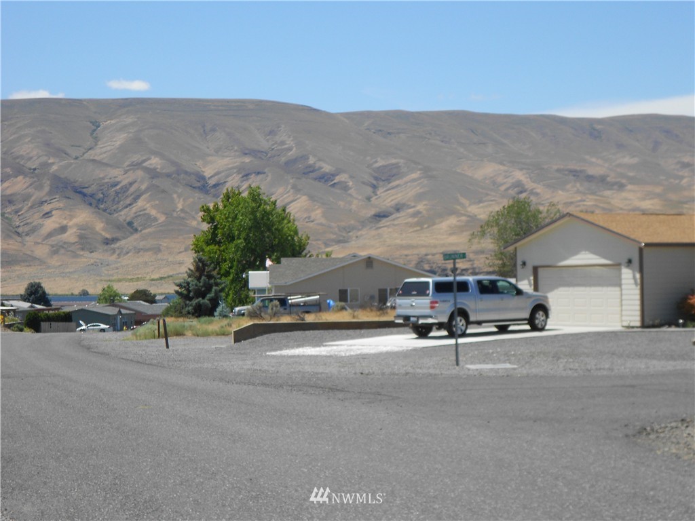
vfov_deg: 17.2
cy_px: 260
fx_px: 1727
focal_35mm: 86
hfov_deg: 22.8
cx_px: 348
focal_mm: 15.4
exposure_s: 1/320
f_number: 6.3
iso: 80
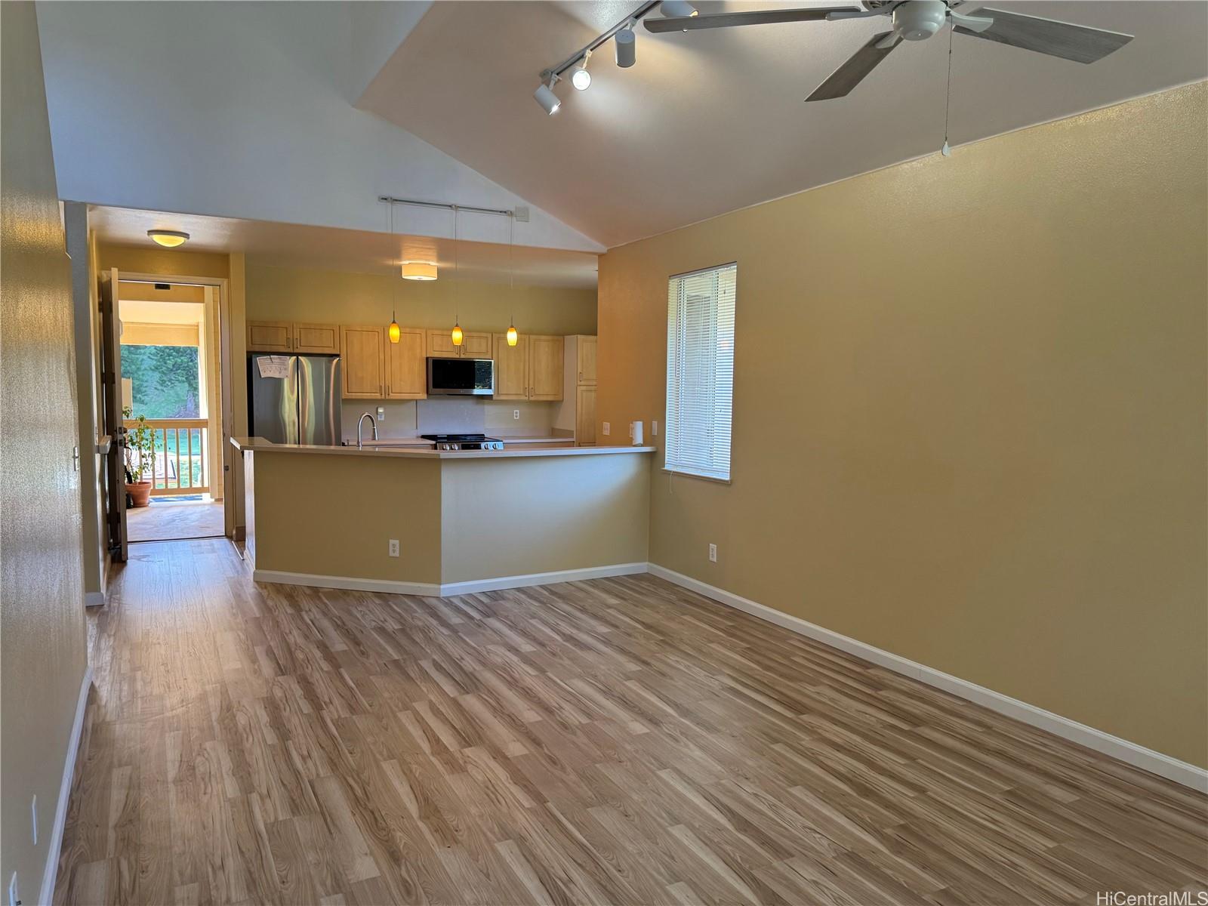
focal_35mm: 24
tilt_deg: -6.2
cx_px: 604
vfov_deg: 56.8
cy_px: 453
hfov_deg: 71.6
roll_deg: -1.1
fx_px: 838
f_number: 1.78
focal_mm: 6.76
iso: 160
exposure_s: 1/120
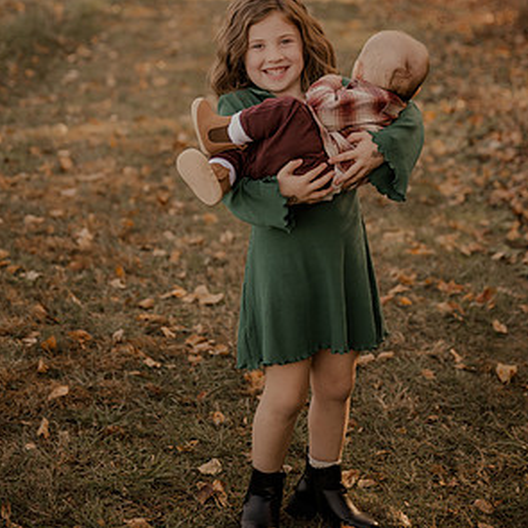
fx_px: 1432
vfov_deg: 20.8
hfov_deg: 20.9
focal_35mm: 83
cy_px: 156
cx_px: 265
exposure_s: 1/250
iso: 200
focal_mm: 64
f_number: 2.8
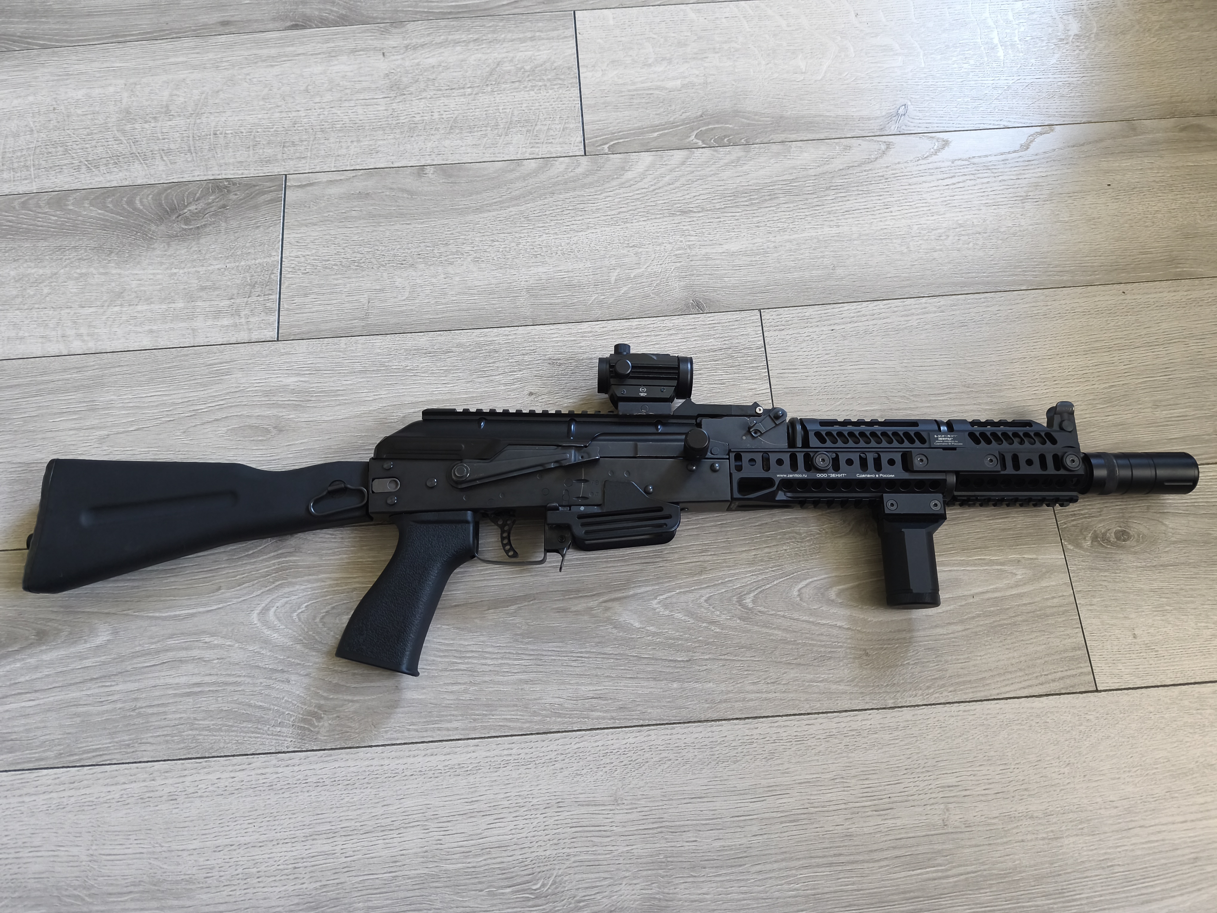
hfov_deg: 73.9
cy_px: 456
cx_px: 608
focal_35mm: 23
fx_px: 809
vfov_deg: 58.9
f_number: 1.65
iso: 1250
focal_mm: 6.18
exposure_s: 1/33.3
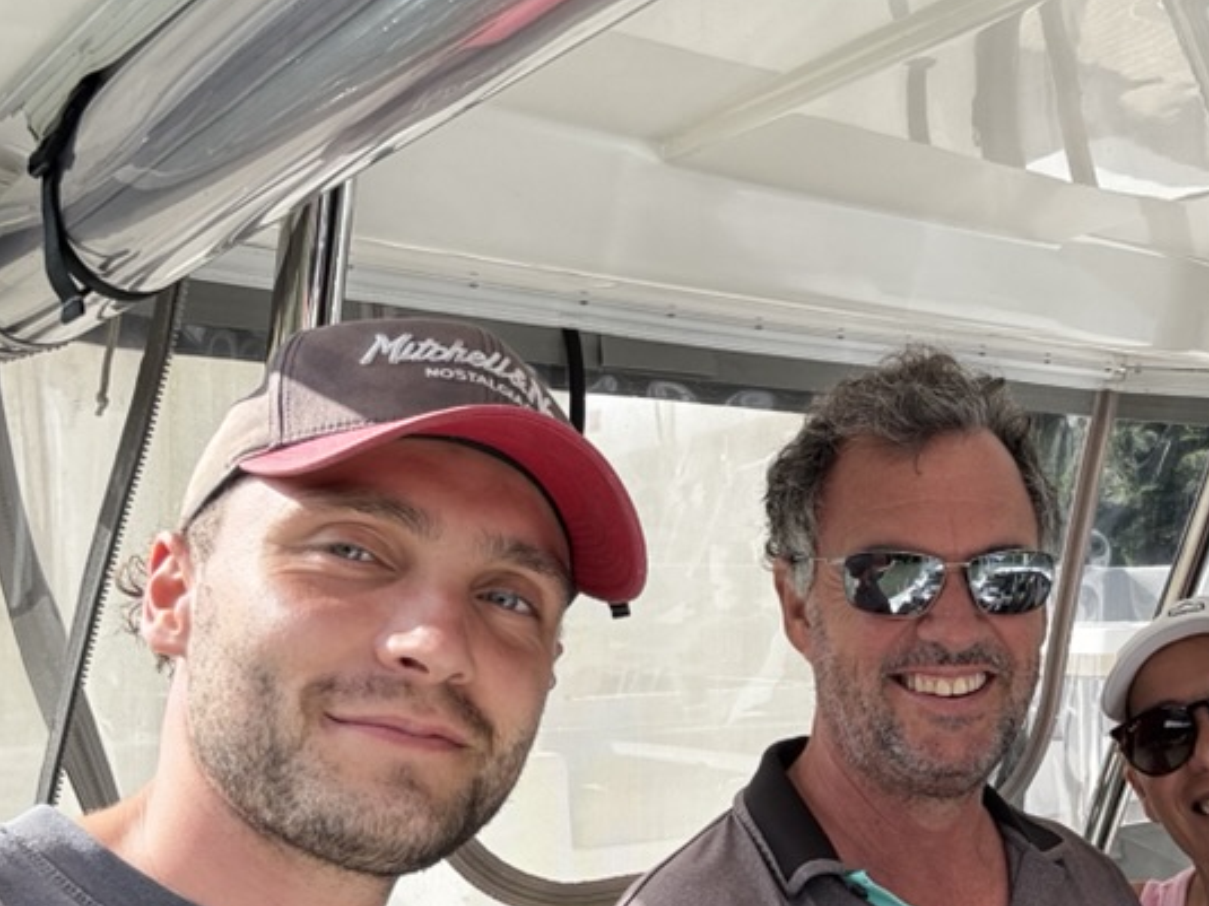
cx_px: 881
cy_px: 689
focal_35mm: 44
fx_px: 1536
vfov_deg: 32.2
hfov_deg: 41.9
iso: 25
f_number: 1.9
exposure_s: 1/628
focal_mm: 2.69
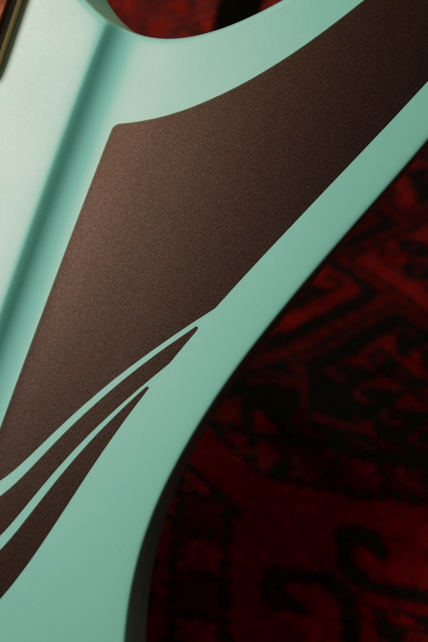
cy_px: 285
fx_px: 1195
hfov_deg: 20.2
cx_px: 288
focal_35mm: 67
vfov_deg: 30.1
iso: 100
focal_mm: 28
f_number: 5.6
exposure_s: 1/20
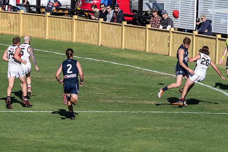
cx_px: 114
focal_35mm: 420
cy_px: 76
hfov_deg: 4.9
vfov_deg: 3.3
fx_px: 2660
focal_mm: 280
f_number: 10
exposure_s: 1/2000
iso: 800
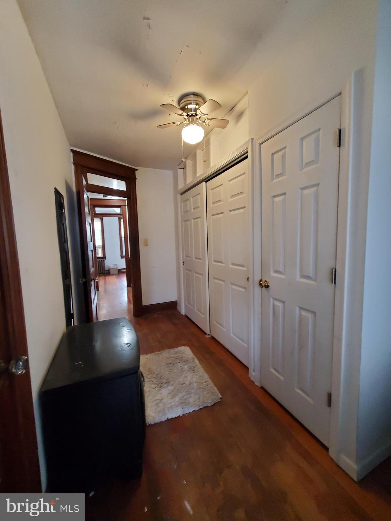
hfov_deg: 89.9
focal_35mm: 13
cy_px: 260
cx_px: 196
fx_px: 196
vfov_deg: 106.2
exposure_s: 1/60
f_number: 2.2
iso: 640
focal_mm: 1.8
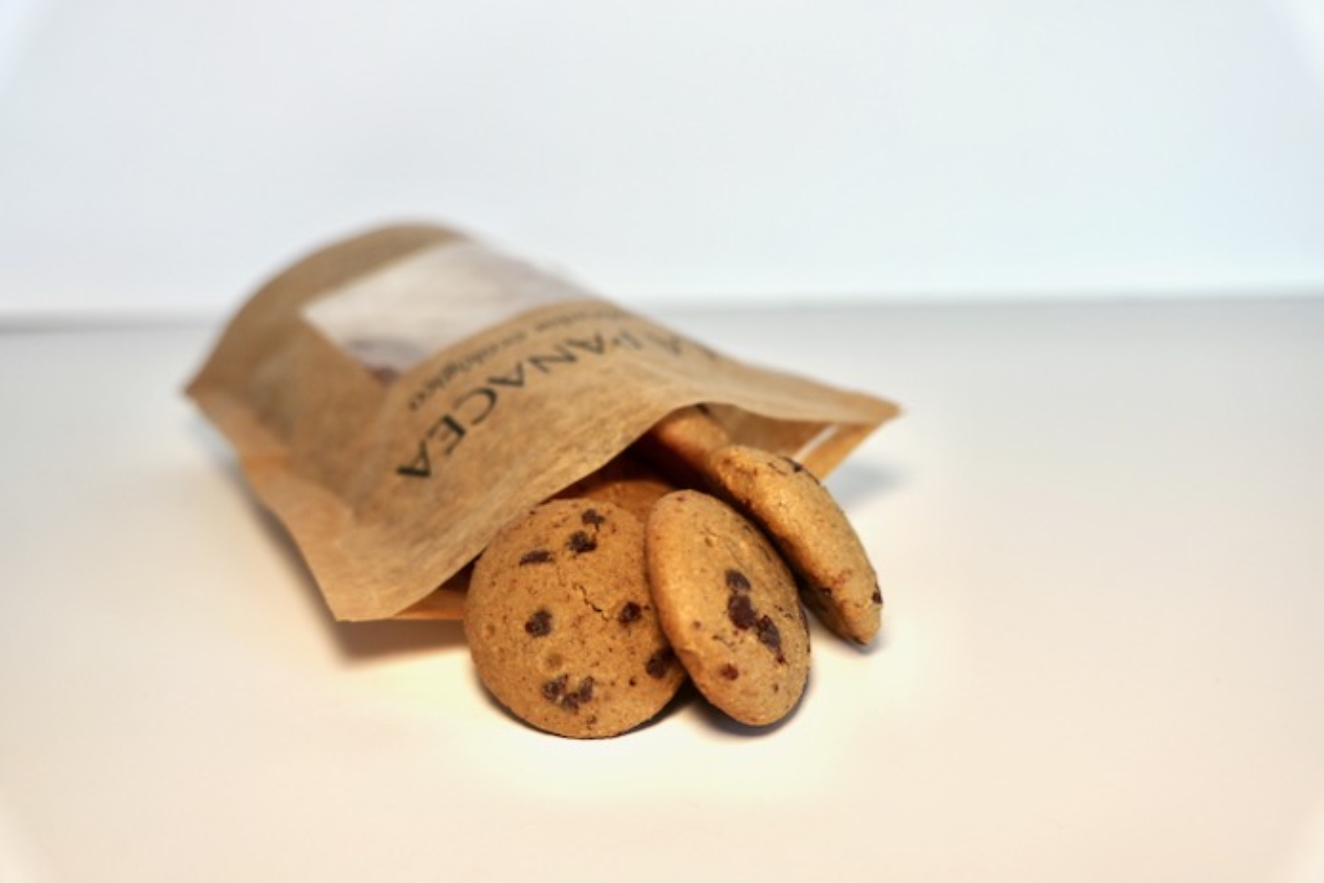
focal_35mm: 35
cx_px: 662
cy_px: 442
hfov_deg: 54.4
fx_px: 1287
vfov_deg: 37.9
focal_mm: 35
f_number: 4
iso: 400
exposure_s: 1/320
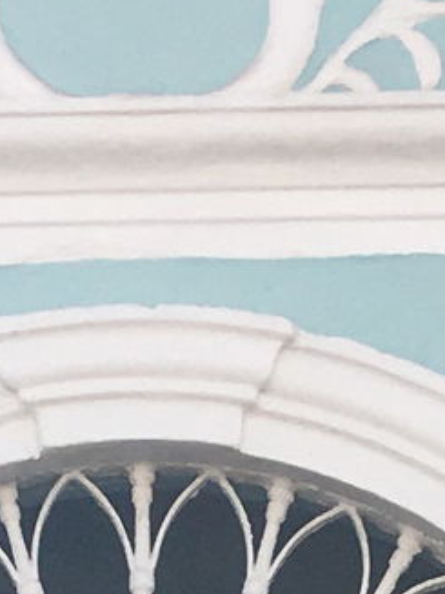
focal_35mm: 227
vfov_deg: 7.4
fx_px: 3893
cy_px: 1929
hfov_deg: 6.5
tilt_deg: +6.9
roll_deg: -0.2
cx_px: 196
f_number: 2.2
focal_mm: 4.15
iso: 25
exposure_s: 1/1131
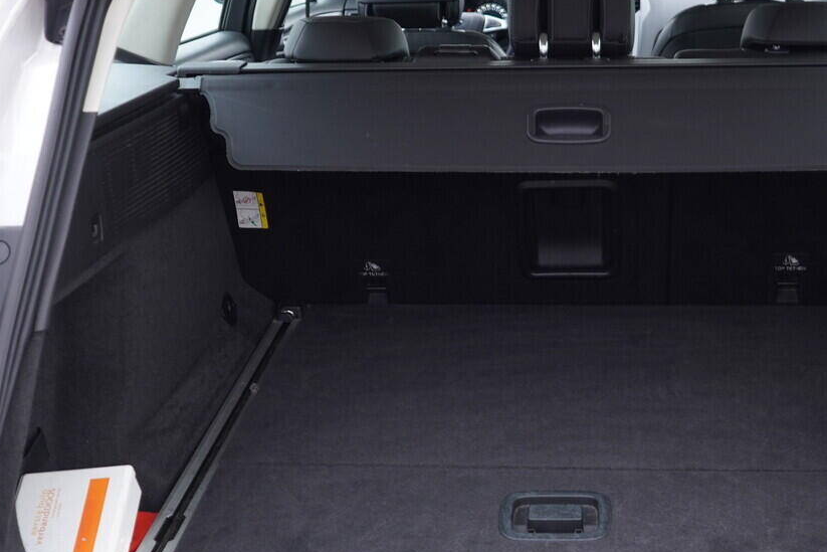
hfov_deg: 31.7
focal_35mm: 63
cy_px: 324
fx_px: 1447
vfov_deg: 21.6
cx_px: 547
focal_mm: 24
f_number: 2.8
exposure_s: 1/40
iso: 200
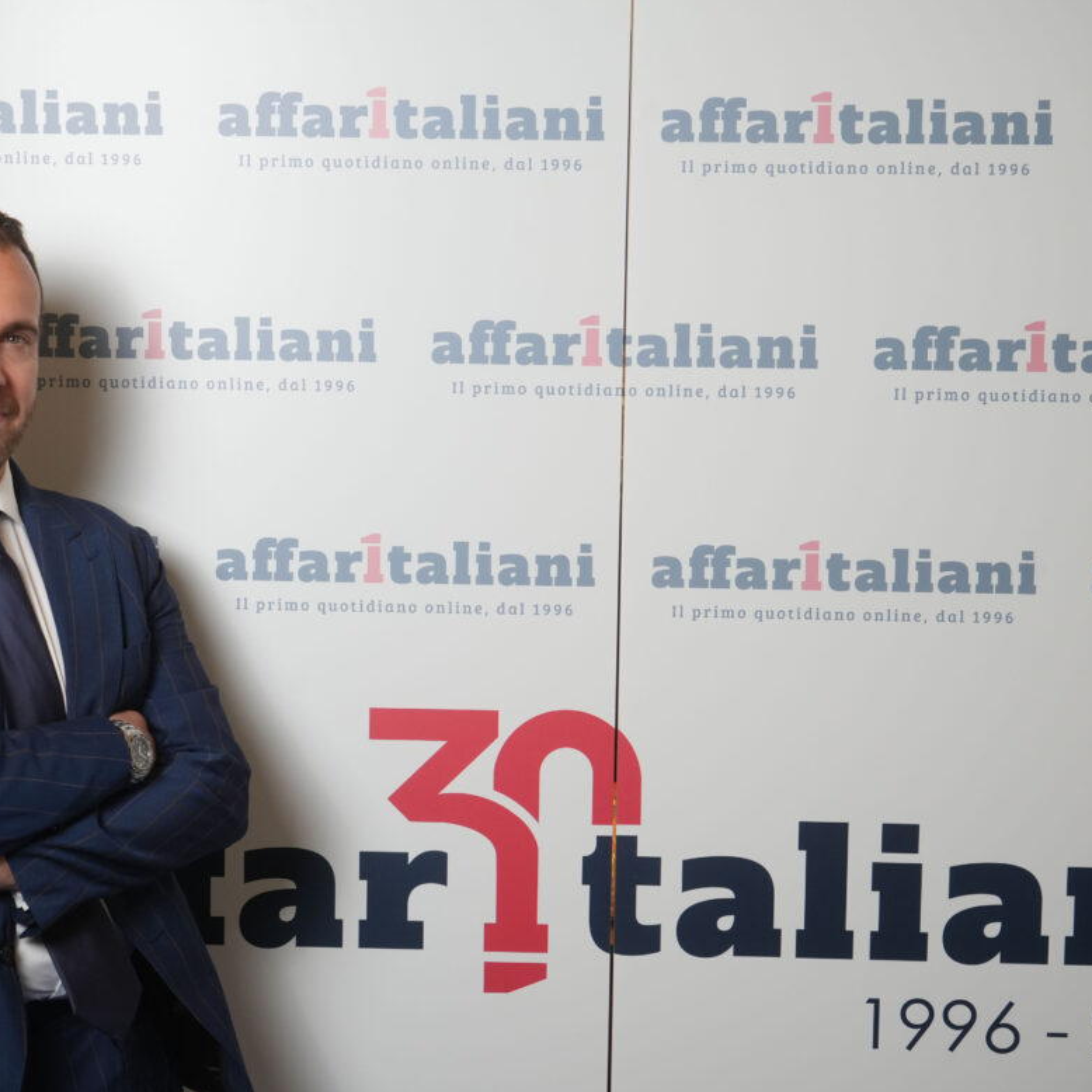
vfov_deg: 29.1
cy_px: 557
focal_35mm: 59
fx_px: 2106
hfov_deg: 29.0
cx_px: 437
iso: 1600
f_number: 6.3
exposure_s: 1/160
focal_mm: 45
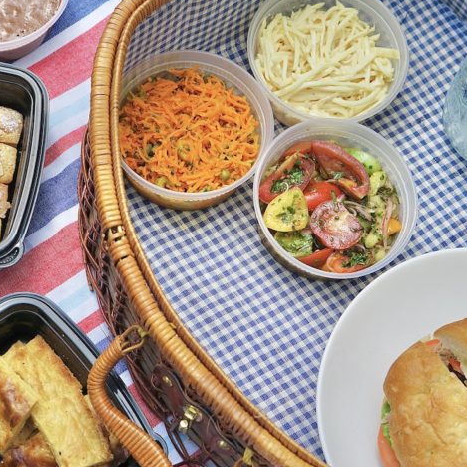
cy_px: 217
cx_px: 215
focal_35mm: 93
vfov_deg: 18.7
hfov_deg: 18.7
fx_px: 1419
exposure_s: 1/200
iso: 64
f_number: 6.3
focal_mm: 50
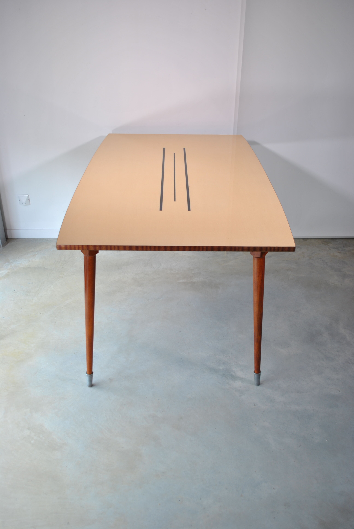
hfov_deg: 43.7
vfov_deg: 61.9
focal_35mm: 30
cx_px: 177
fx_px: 441
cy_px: 264
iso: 100
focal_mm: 20
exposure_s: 1/25
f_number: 3.8
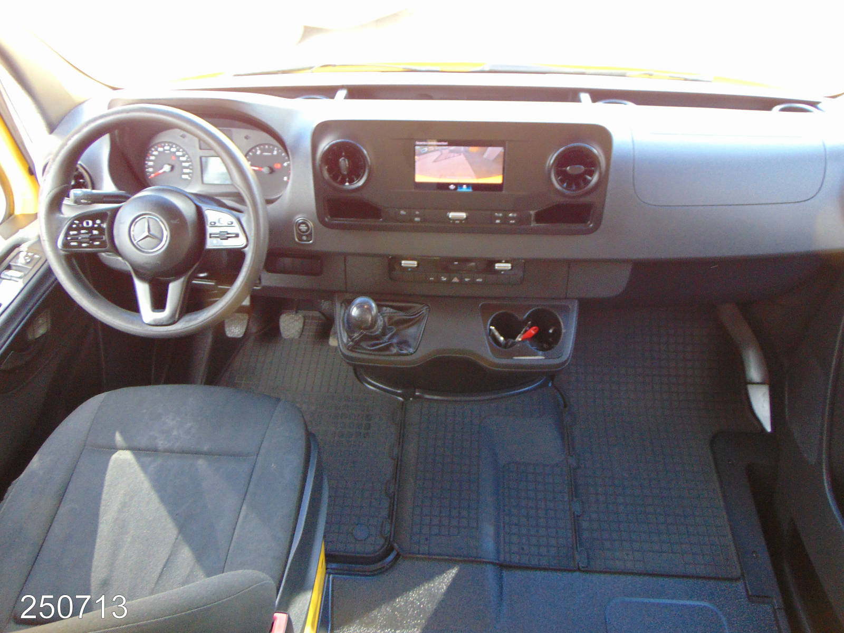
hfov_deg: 69.4
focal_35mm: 25
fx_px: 610
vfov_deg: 54.9
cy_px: 316
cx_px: 422
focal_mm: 4.5
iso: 160
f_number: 3
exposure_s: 1/30
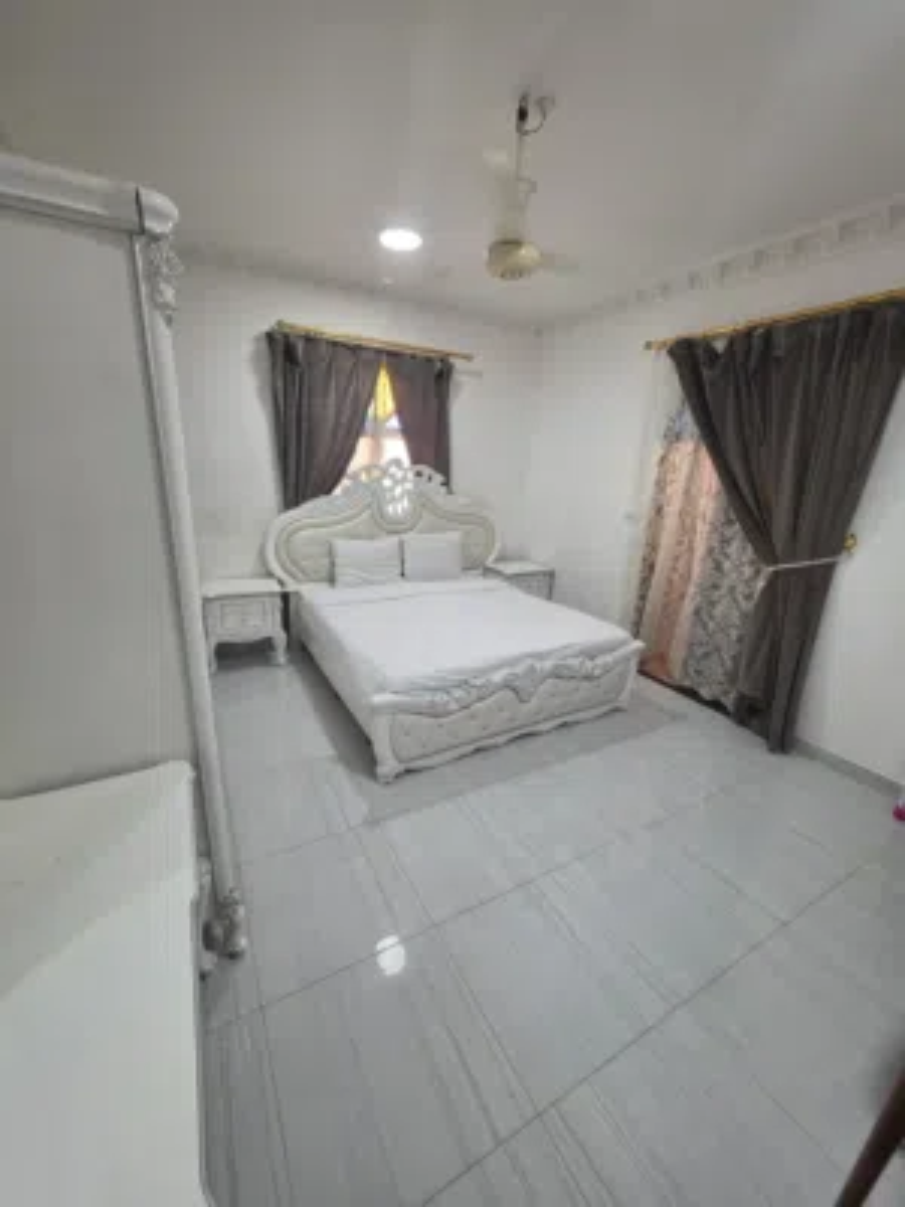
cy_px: 604
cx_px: 452
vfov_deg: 106.2
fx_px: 453
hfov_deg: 89.9
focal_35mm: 13
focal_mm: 2.2
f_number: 1.9
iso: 200
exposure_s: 1/100
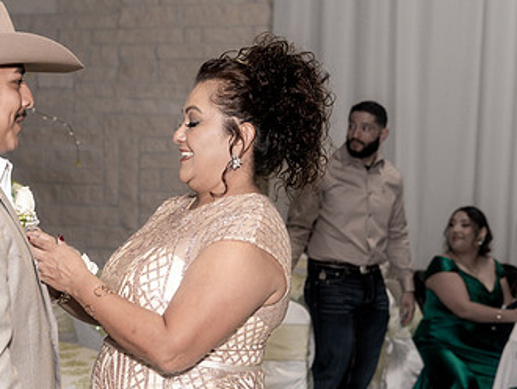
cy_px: 291
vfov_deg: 19.3
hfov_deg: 25.4
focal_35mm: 76
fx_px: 1136
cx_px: 154
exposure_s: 1/250
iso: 2000
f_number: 4
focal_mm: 45
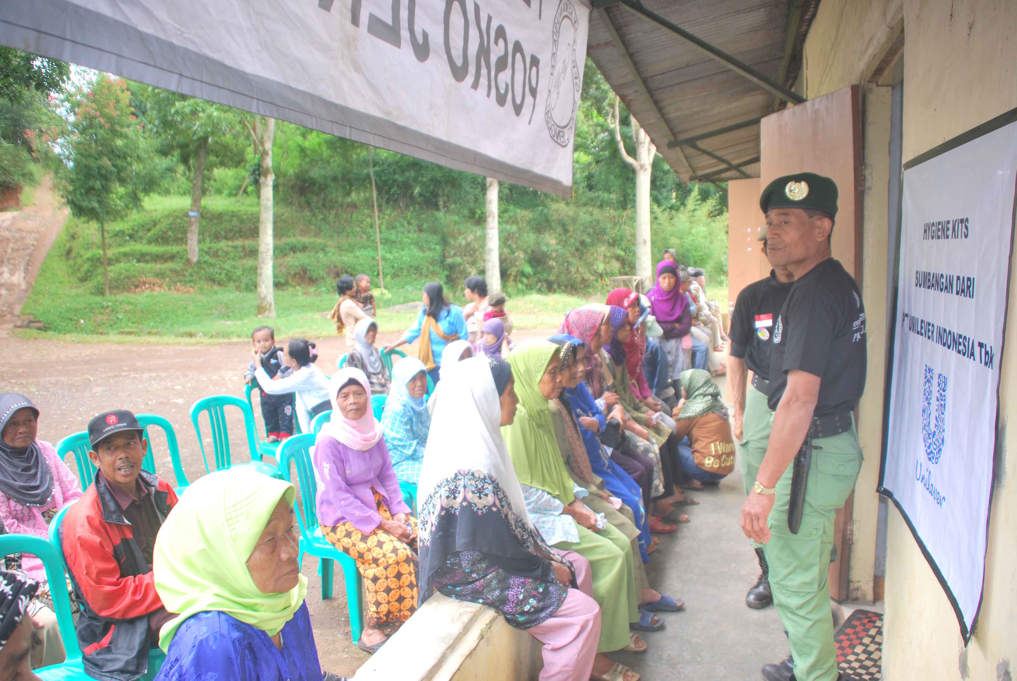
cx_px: 508
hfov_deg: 67.3
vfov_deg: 48.0
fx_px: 764
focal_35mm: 27
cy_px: 340
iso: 200
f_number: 3.5
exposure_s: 1/60
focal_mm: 18
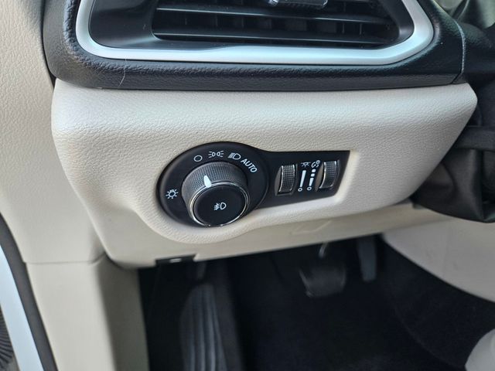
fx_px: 329
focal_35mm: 23
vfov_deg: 58.9
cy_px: 186
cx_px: 248
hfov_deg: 73.9
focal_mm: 5.4
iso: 125
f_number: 1.8
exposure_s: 1/180
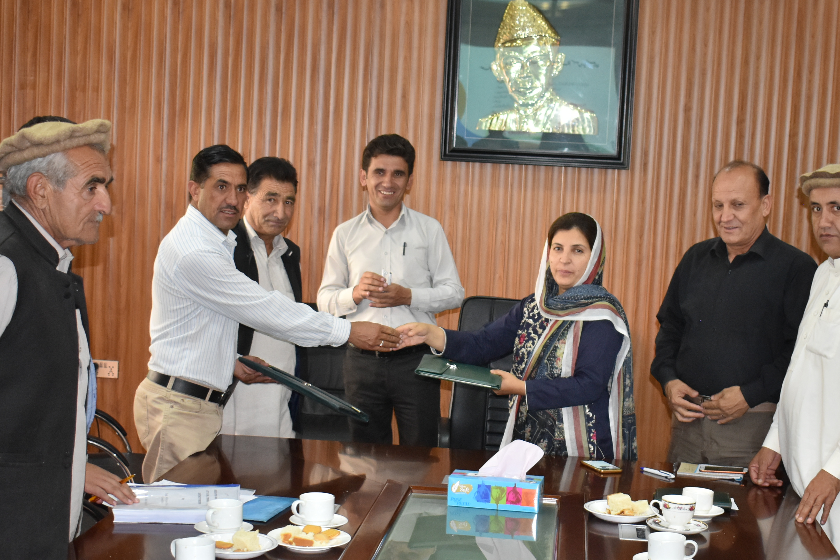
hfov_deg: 31.5
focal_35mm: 64
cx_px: 451
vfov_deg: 21.3
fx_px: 1489
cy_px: 324
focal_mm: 27
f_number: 4
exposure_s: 1/60
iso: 1100
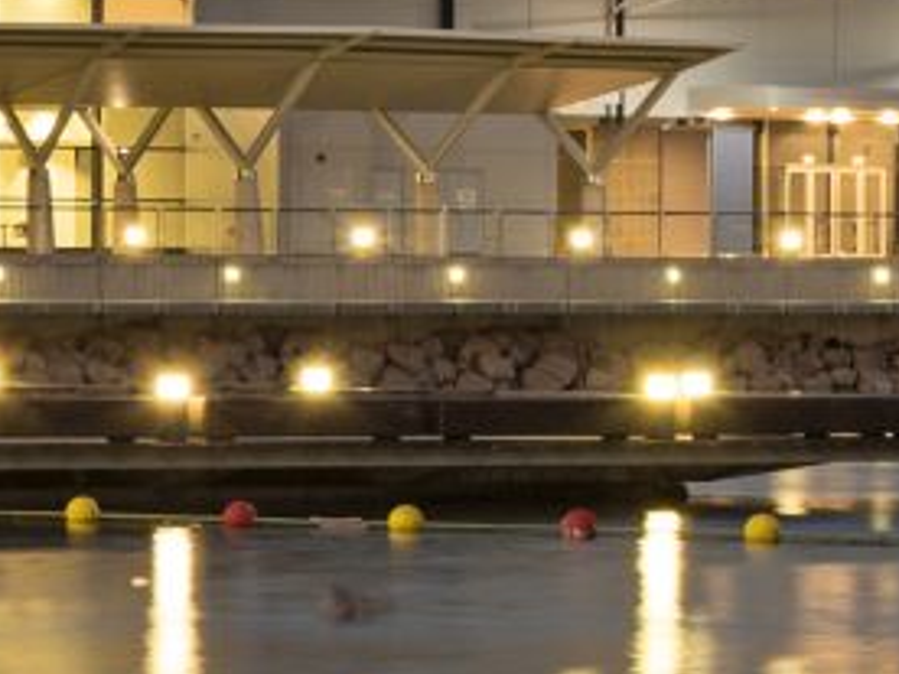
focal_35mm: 285
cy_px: 477
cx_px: -550
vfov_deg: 5.2
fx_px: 7402
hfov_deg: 6.8
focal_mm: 40
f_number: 11
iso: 100
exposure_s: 5
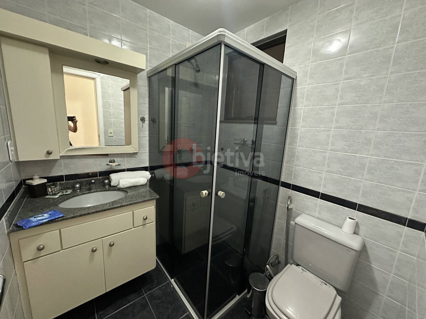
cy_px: 160
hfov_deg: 102.1
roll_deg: -4.4
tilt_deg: -10.0
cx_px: 213
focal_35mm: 14
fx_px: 172
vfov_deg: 85.7
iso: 1250
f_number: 2.2
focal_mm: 2.22
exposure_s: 1/60
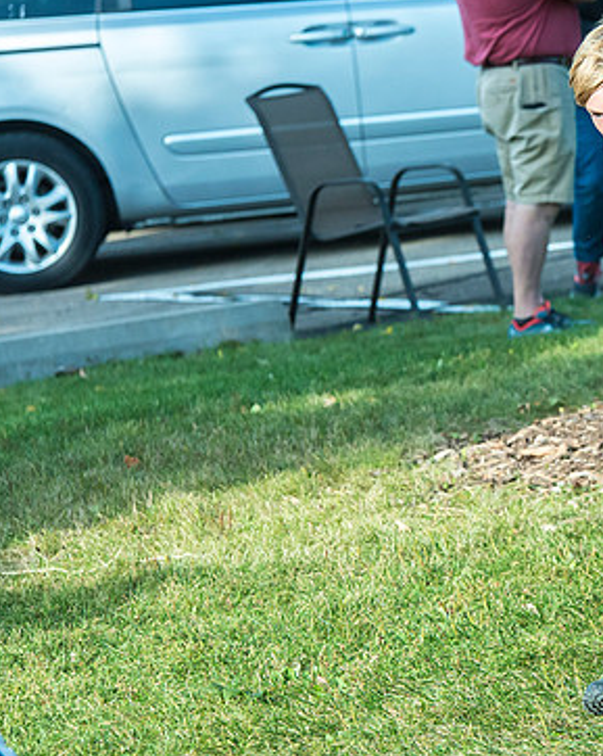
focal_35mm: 276
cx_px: 566
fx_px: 6165
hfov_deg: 5.6
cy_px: 356
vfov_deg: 7.0
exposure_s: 1/4000
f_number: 6.3
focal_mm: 150
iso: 2000
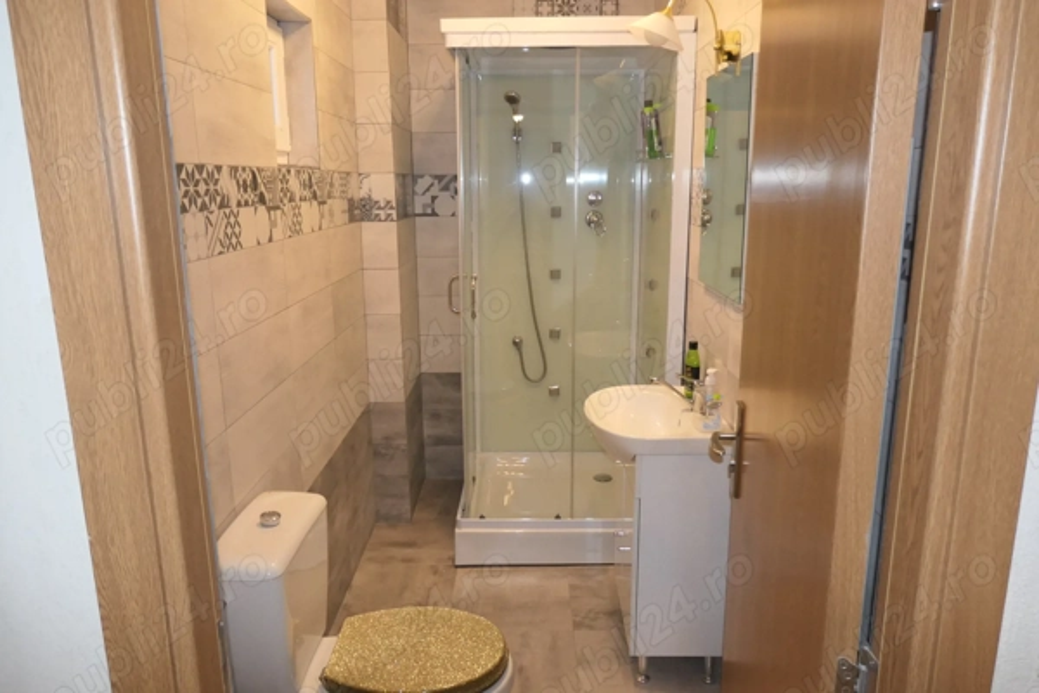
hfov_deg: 73.7
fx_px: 693
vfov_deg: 53.1
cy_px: 346
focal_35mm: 24
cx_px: 520
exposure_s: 1/60
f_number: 3.3
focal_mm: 8.8
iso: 500
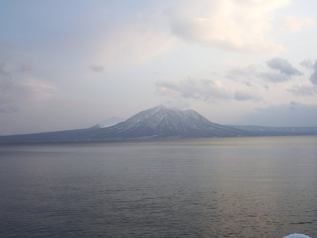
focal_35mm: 41
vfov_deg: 35.1
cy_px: 119
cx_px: 158
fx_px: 375
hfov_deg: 45.8
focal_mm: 6.8
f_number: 4.6
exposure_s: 1/100
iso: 50
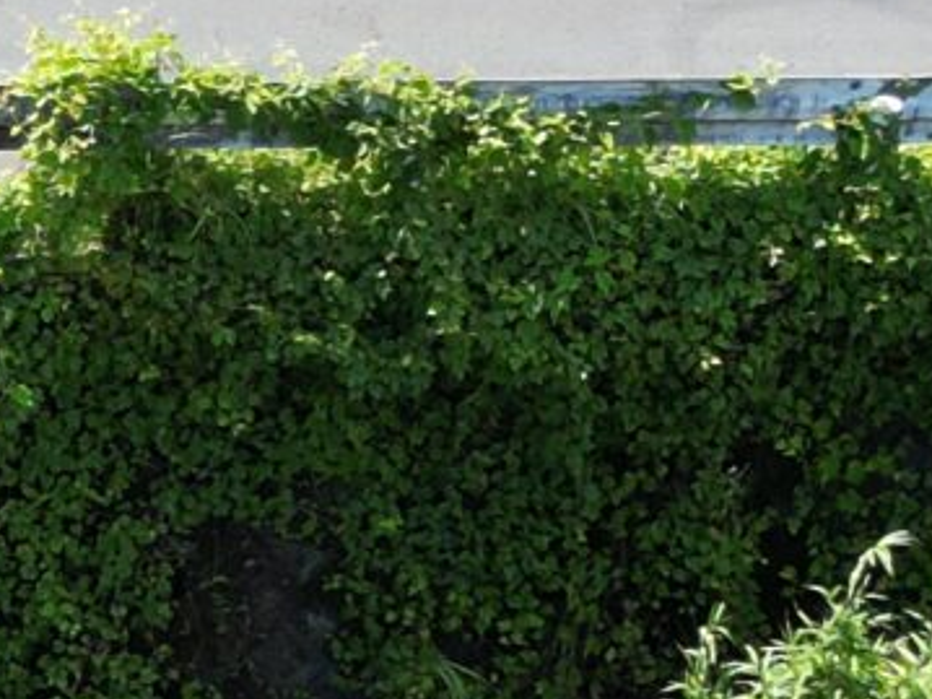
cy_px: 967
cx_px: -1075
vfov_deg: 8.5
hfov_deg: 10.4
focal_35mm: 171
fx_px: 4602
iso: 100
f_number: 1.7
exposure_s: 1/1000
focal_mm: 6.72
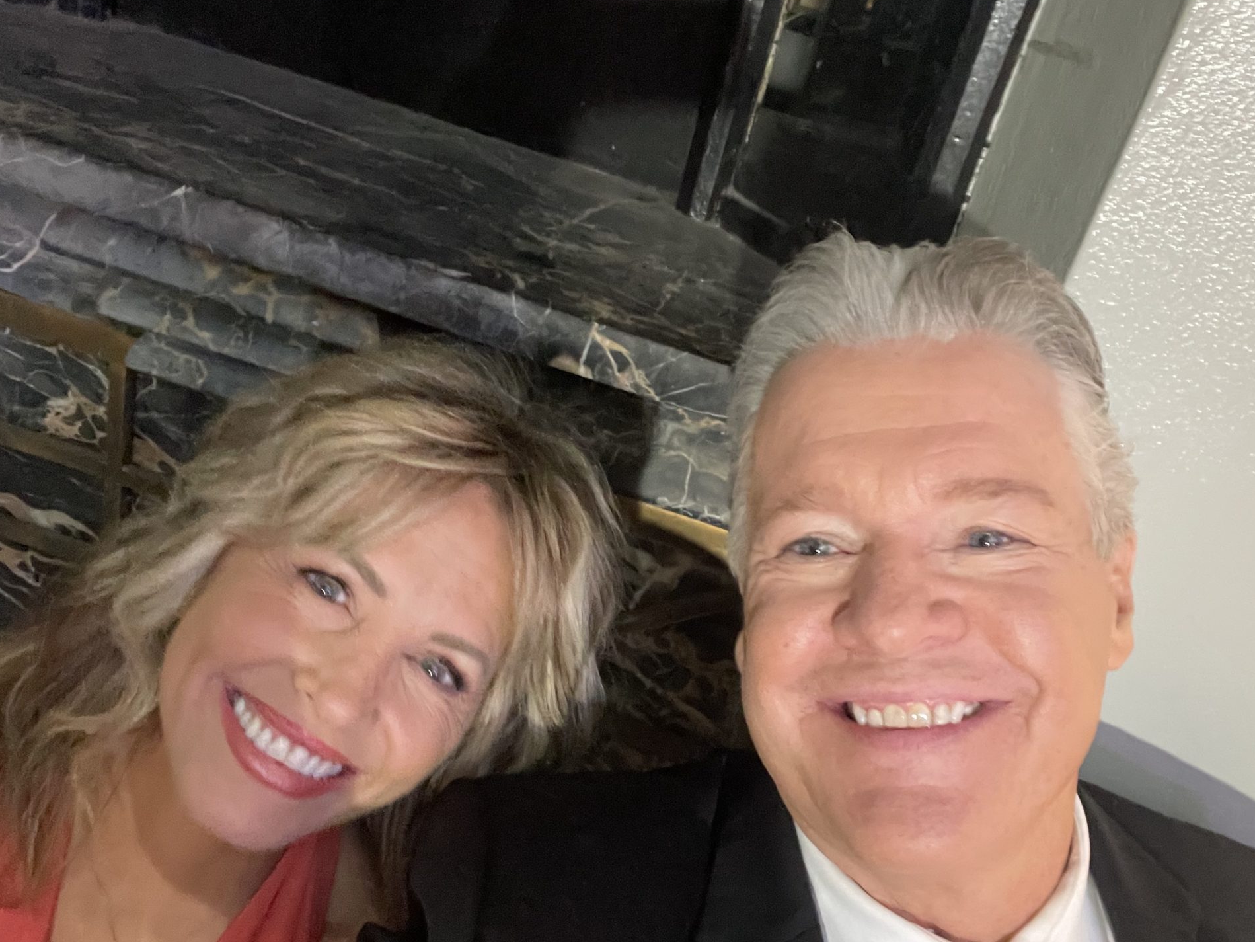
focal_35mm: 31
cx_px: 691
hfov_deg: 58.2
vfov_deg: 45.2
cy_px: 562
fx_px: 1124
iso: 640
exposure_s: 1/20
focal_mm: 2.71
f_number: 2.2
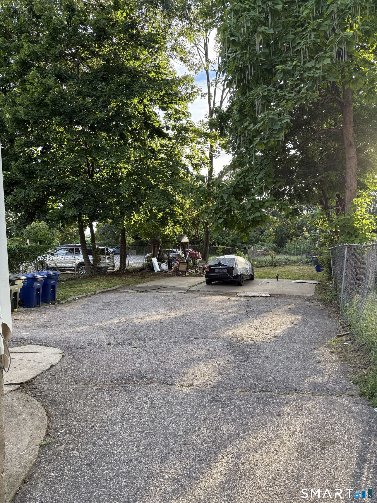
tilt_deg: -2.6
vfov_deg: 71.6
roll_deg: -0.6
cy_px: 252
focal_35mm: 24
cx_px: 188
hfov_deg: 56.8
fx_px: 349
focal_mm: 6.76
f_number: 1.78
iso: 100
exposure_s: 1/290
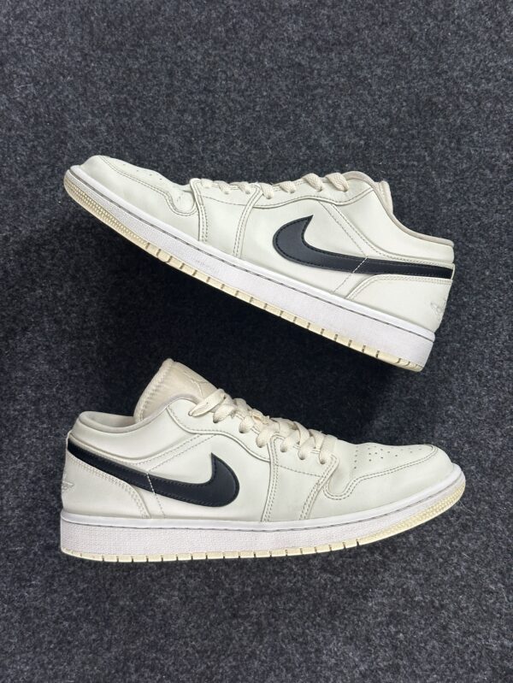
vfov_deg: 39.6
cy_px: 342
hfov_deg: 30.3
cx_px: 256
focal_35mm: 48
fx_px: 948
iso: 160
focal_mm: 6.86
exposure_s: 1/50
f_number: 1.78
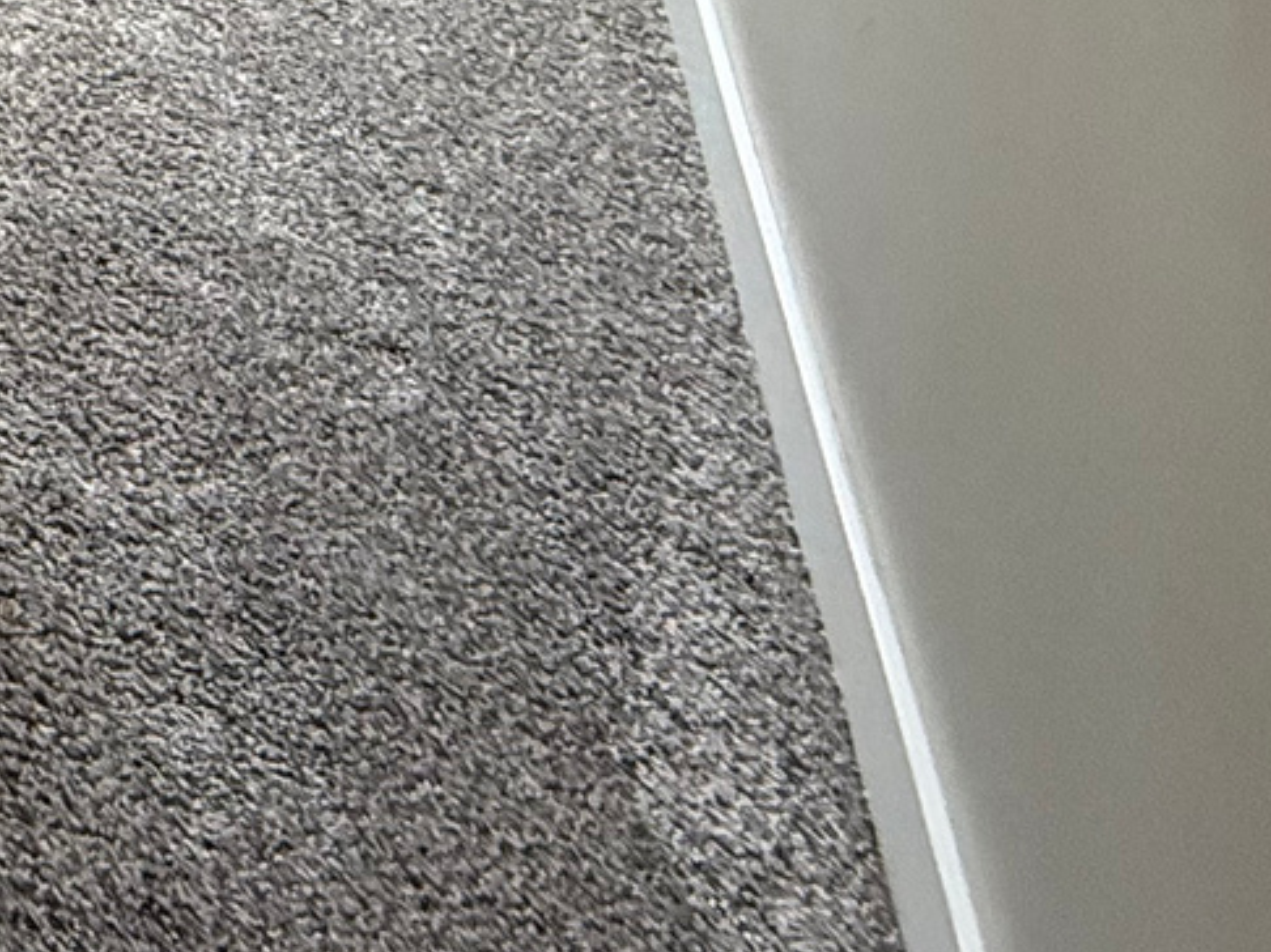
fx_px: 2165
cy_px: -897
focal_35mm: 59
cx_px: -858
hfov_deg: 22.9
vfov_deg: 18.0
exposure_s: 1/99
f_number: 2.2
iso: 250
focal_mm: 2.22
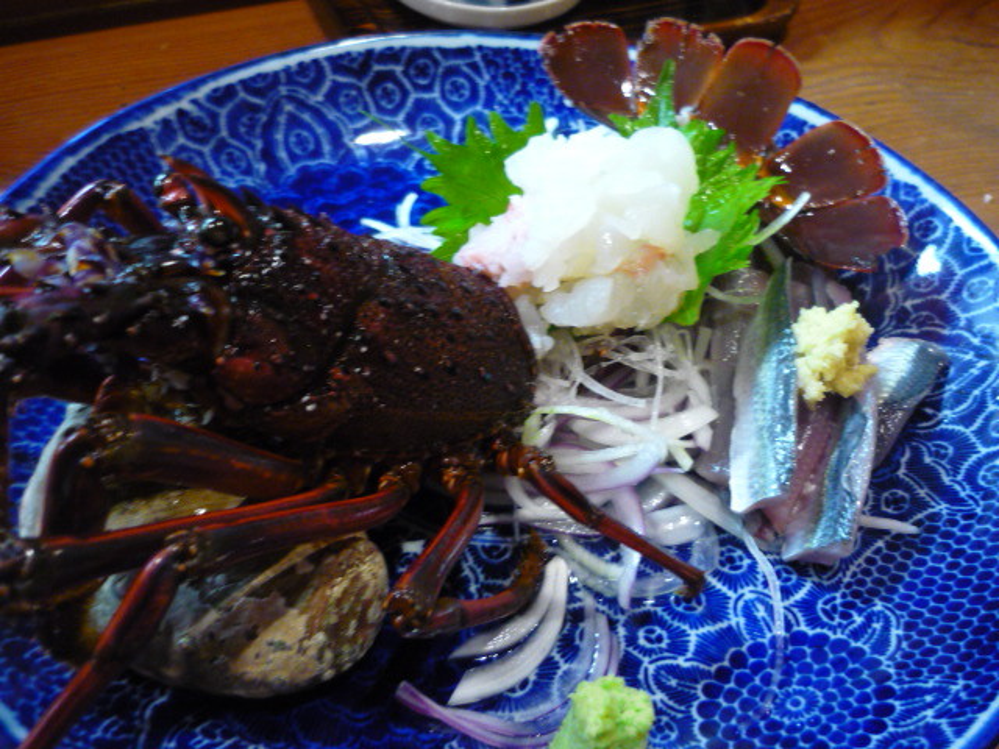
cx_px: 500
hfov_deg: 55.4
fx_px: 952
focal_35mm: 33
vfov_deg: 42.9
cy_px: 374
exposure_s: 1/10
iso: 400
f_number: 2.8
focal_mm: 5.5
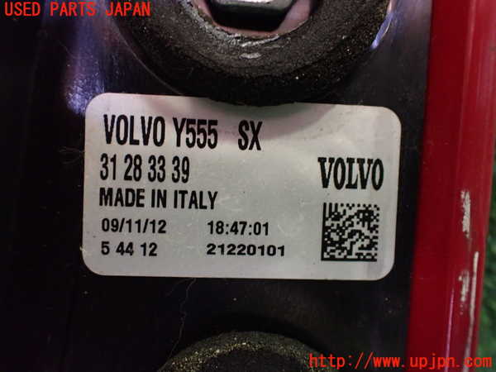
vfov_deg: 46.8
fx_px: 430
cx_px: 248
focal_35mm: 30
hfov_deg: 60.0
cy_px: 186
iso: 800
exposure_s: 1/30
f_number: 2.3
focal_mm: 5.4
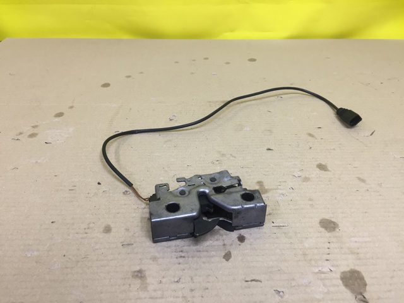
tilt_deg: -34.3
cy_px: 152
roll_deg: -1.0
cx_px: 202
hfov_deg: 61.7
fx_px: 338
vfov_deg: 48.2
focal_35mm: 29
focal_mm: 4.15
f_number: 2.2
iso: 50
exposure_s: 1/33
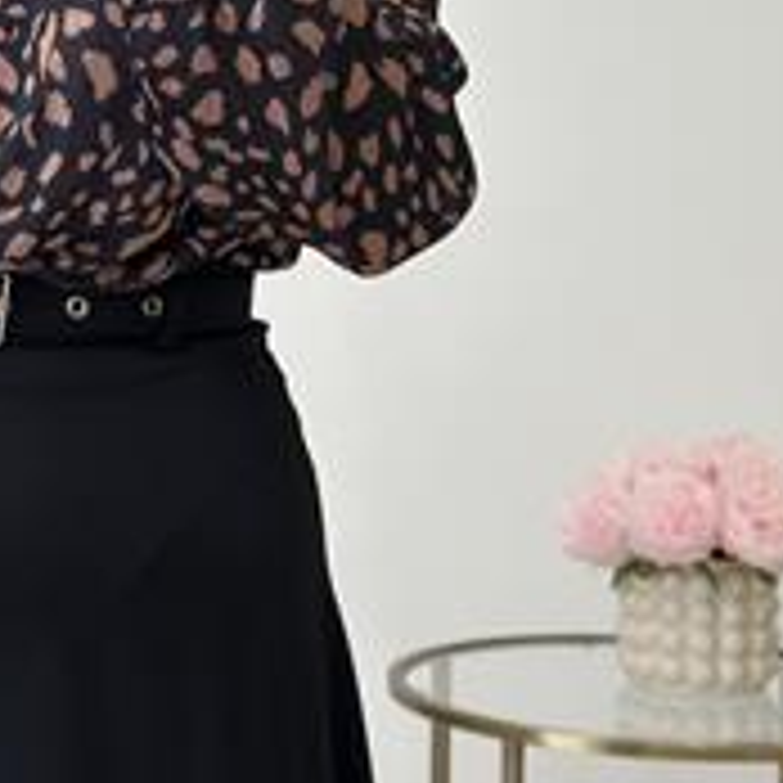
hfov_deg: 13.2
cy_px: 74
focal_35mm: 130
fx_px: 3327
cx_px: -14
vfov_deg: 13.3
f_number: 1.78
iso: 80
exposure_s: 1/365
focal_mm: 6.86
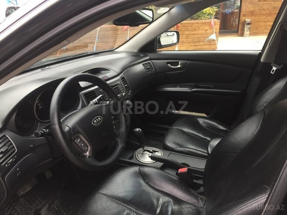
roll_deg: +2.3
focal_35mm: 29
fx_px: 240
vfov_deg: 48.2
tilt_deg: -22.6
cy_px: 108
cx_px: 144
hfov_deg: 61.7
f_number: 2.2
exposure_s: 1/33
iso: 64
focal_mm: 4.15
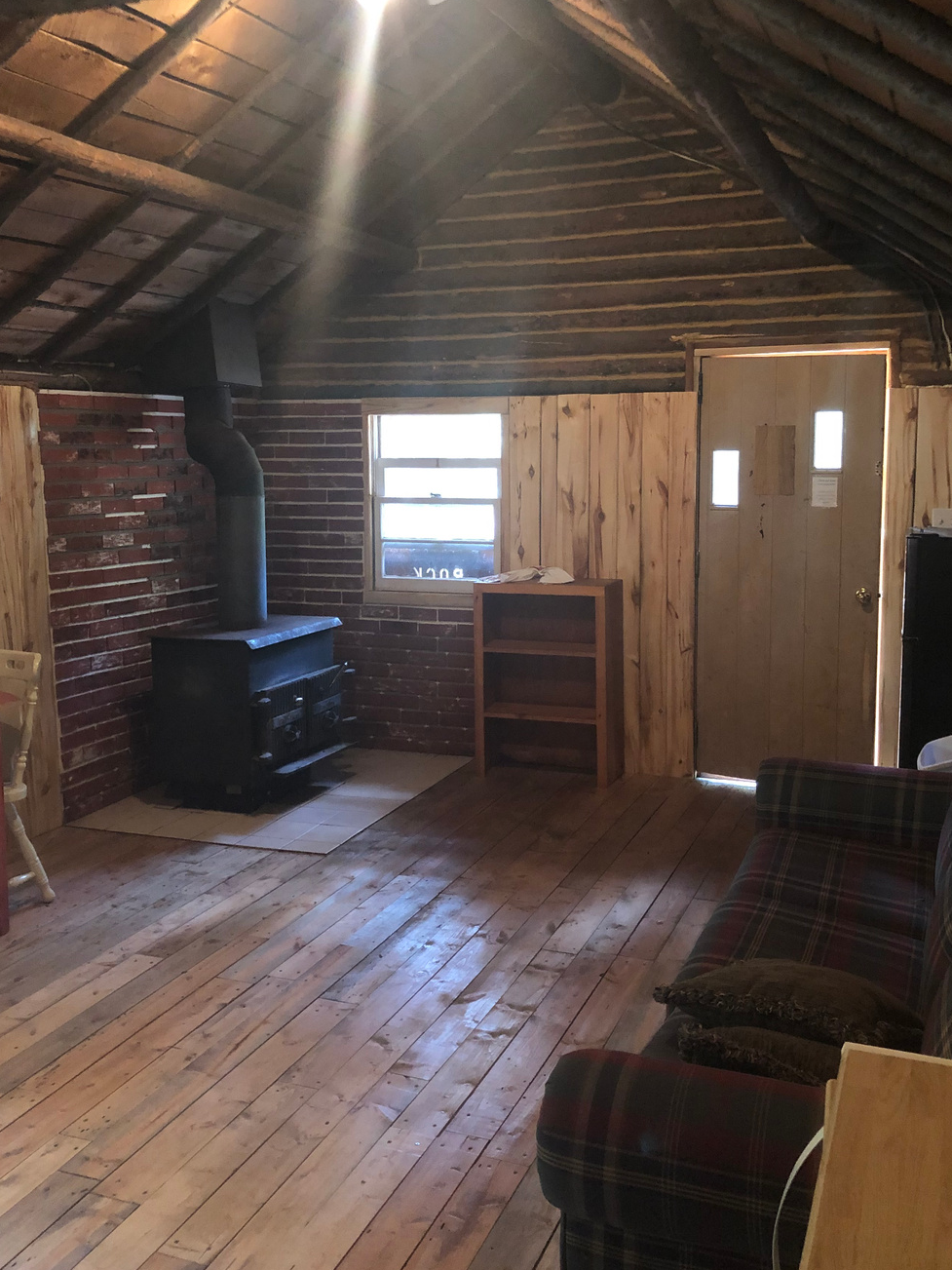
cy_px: 558
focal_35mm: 33
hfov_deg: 42.9
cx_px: 505
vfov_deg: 55.2
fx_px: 1210
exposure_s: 1/6
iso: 100
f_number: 1.8
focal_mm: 4
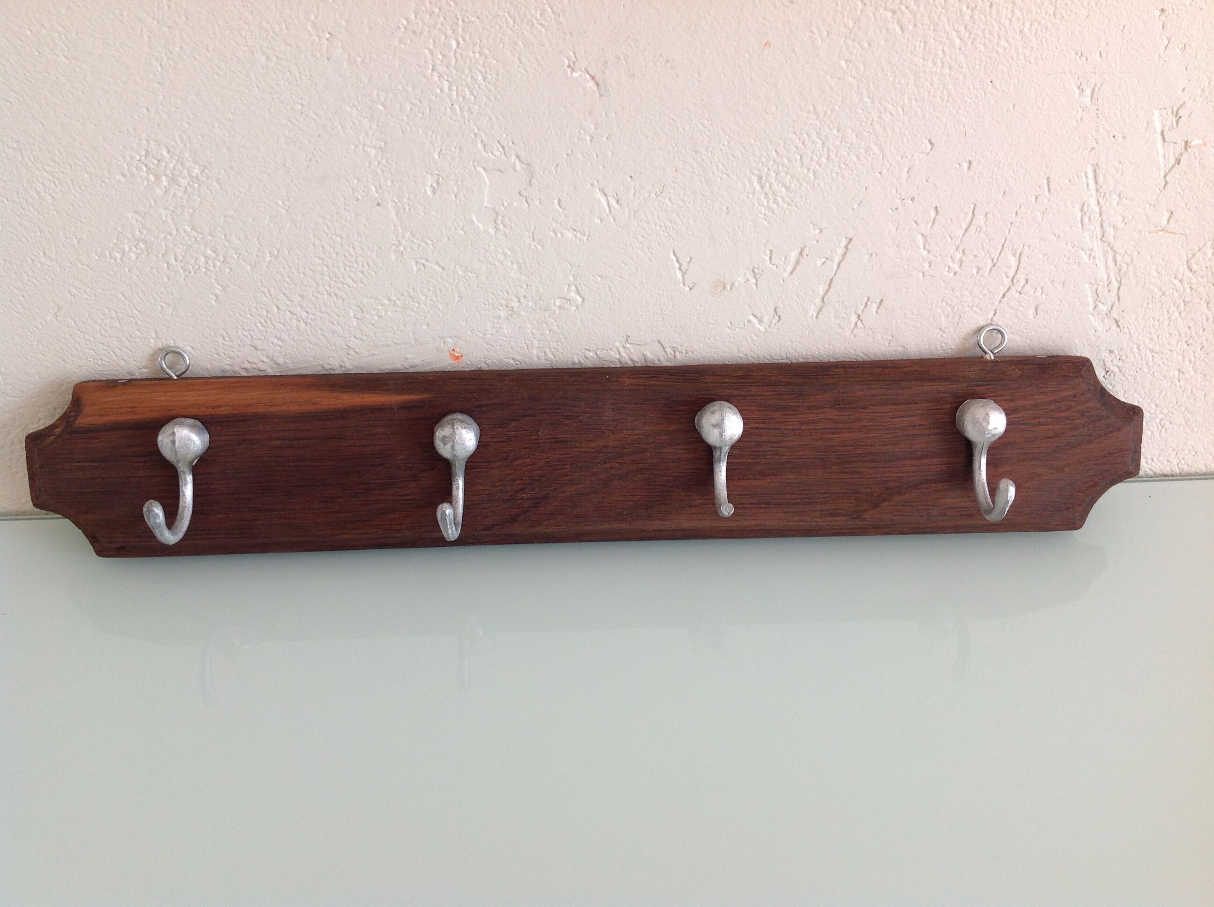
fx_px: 1226
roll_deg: +1.3
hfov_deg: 52.7
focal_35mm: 35
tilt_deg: -36.9
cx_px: 607
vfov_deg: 40.6
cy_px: 454
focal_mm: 4.28
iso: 50
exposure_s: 1/40
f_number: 2.4
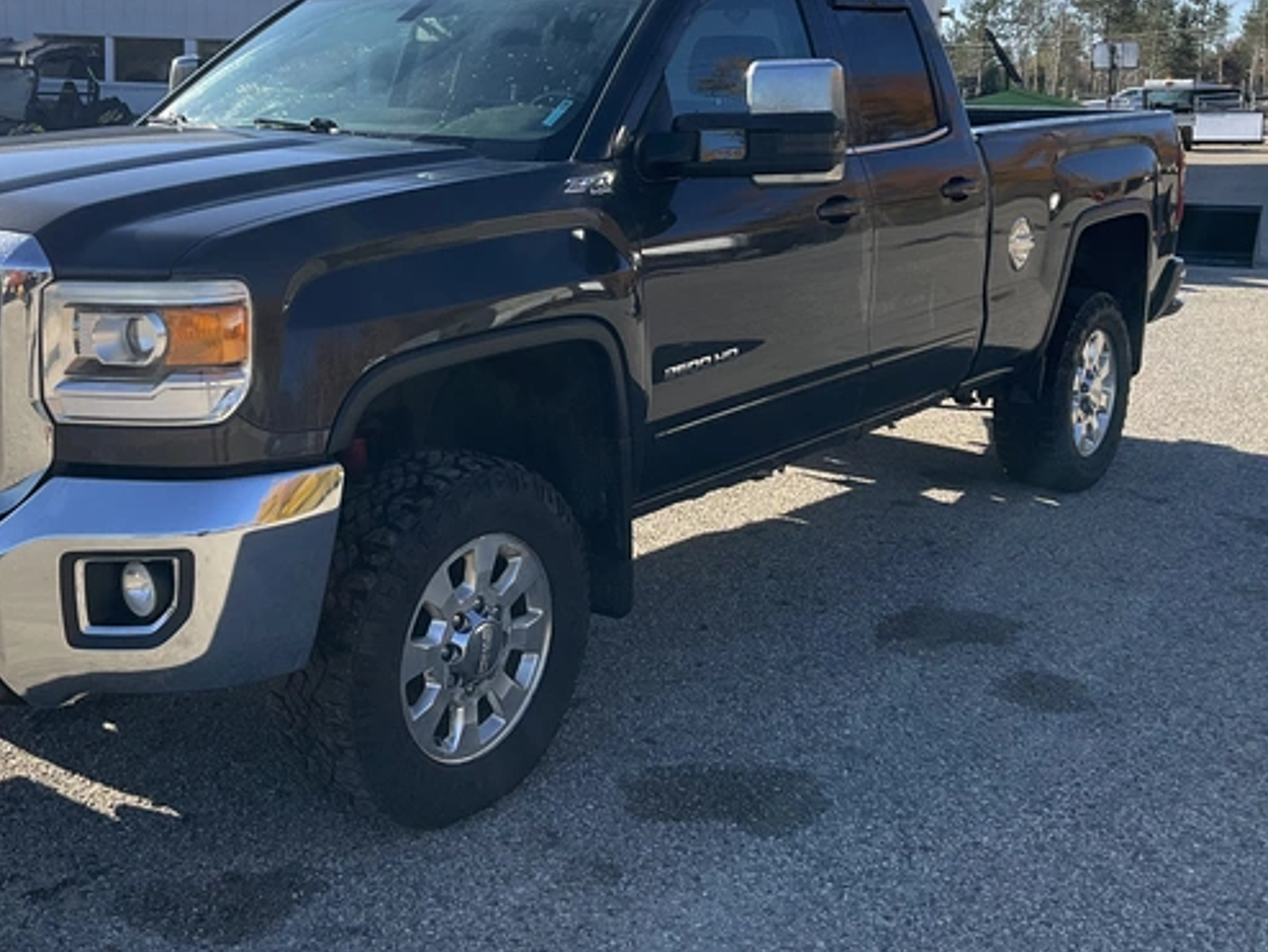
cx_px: 513
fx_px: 1613
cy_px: 327
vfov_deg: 32.7
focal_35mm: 44
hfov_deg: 42.7
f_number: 1.8
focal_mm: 3
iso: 25
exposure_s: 1/1144
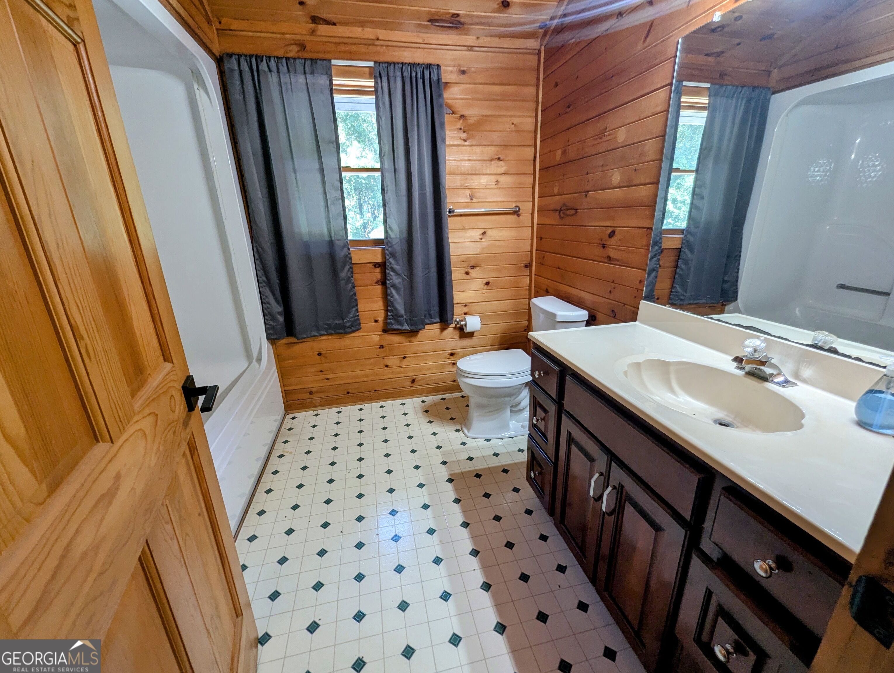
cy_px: 336
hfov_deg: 106.1
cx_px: 447
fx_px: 336
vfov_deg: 90.1
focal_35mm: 13
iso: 54
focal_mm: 1.95
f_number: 2.2
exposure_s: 1/24
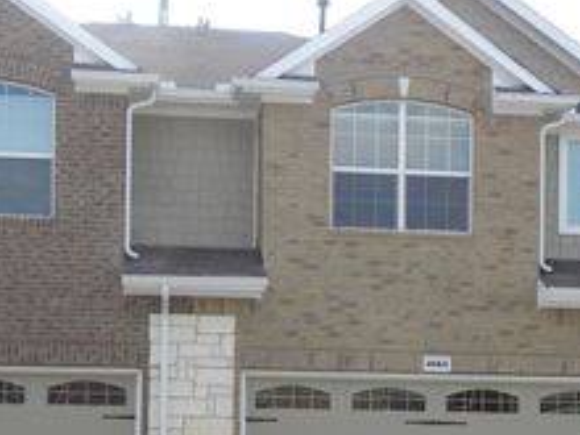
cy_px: 434
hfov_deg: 23.2
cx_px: 351
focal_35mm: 84
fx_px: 1407
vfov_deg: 17.2
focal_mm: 6.6
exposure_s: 1/176
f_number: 4.5
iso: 64
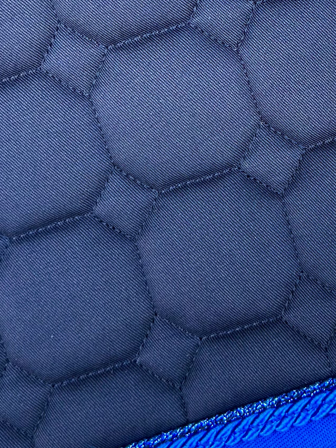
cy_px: 9
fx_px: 1489
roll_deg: +16.5
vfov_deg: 16.8
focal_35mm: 115
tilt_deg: -34.3
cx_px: 359
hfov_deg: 12.7
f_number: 1.78
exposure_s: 1/176
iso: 80
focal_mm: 6.86
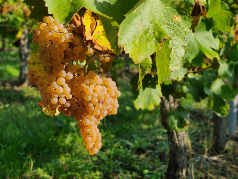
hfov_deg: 26.3
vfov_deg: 19.9
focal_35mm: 74
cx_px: 119
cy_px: 90
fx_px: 509
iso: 100
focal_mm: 6.95
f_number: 2.44
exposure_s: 1/571
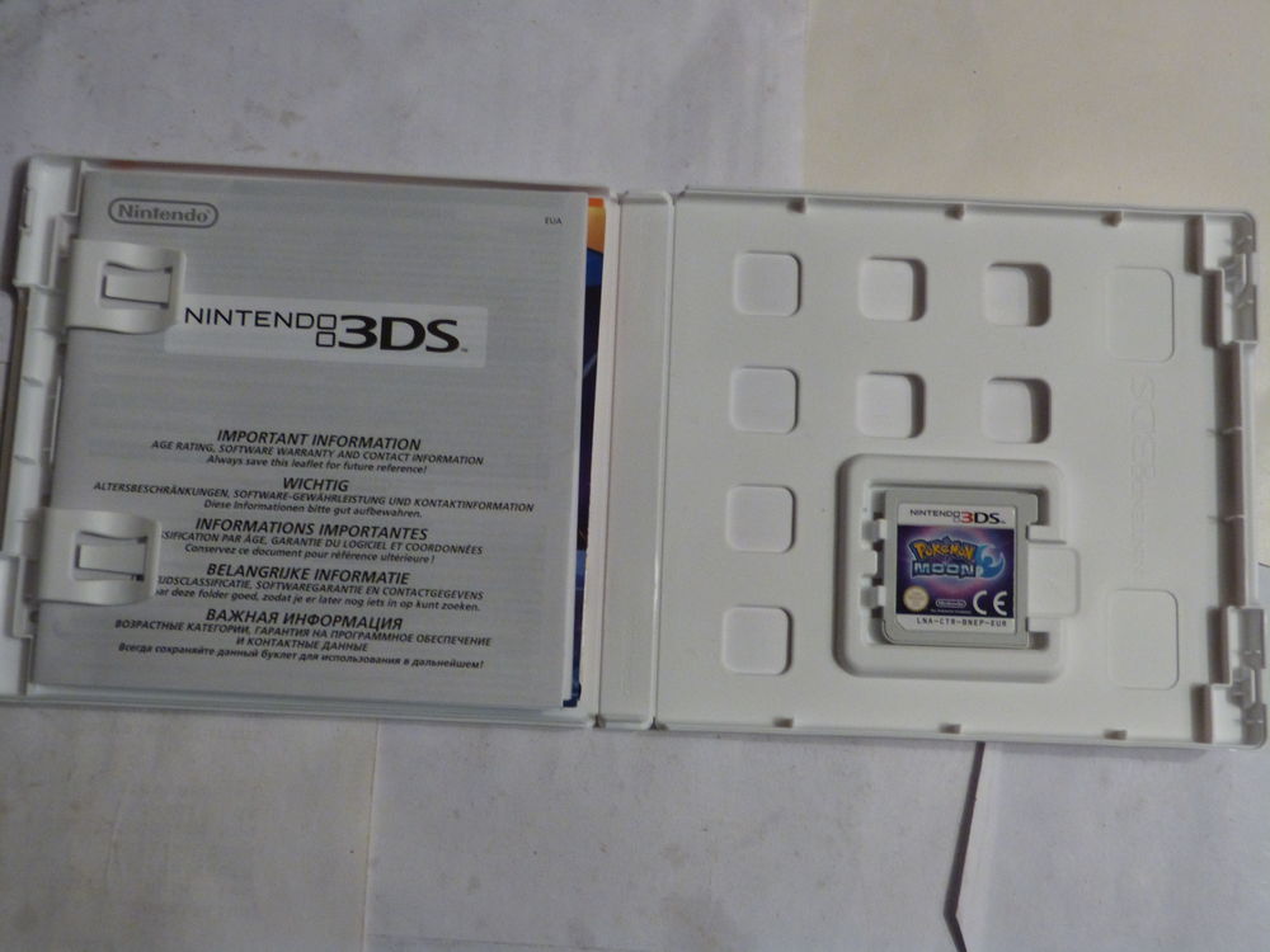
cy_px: 476
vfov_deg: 32.9
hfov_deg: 42.9
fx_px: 1614
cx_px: 635
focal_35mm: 44
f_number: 3.2
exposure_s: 1/15
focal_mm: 7.9
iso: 400
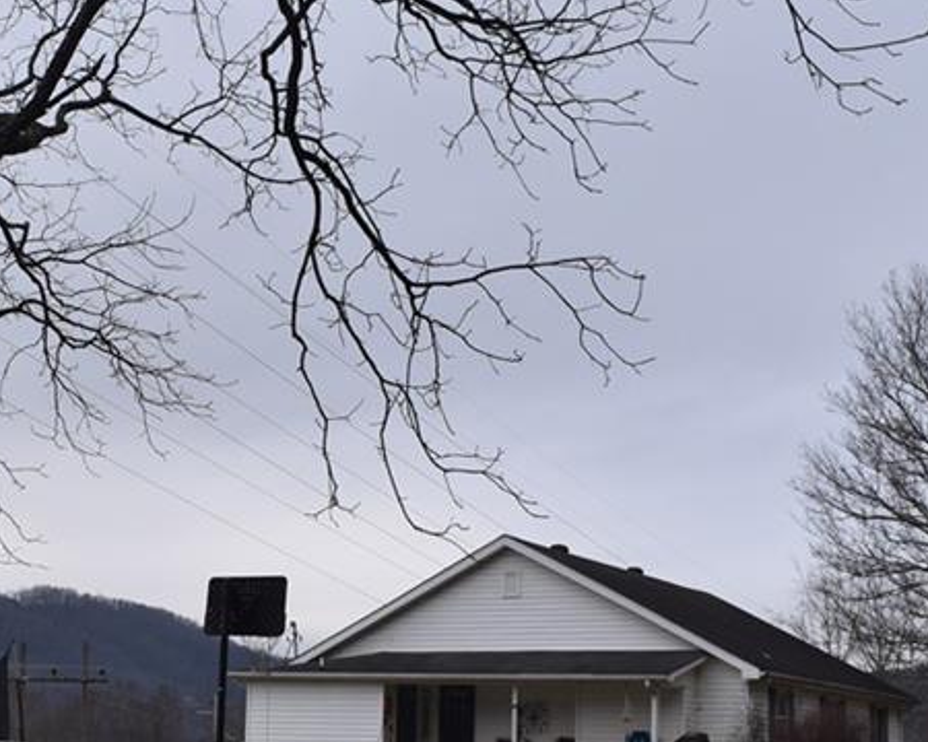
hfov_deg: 29.2
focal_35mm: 64
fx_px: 1758
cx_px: 245
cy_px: 521
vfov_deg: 23.7
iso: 220
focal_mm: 20
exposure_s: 1/250
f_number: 8
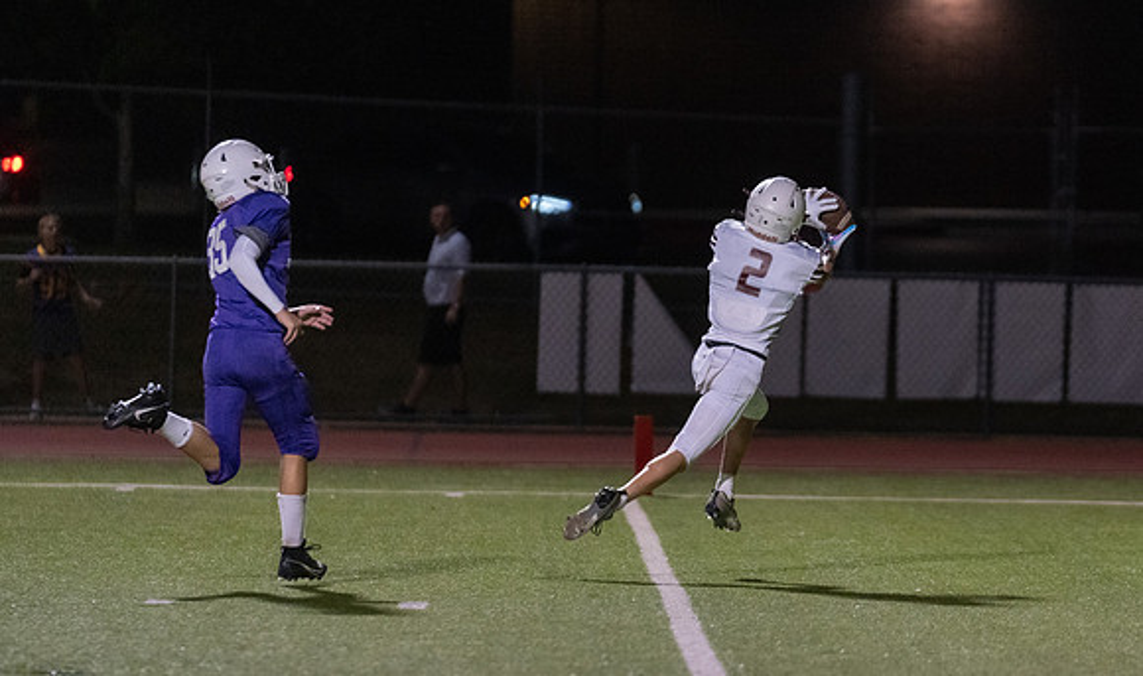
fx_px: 8911
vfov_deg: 4.3
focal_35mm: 290
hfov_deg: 7.3
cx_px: 777
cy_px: 285
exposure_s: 1/1250
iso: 6400
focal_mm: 200
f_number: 2.8
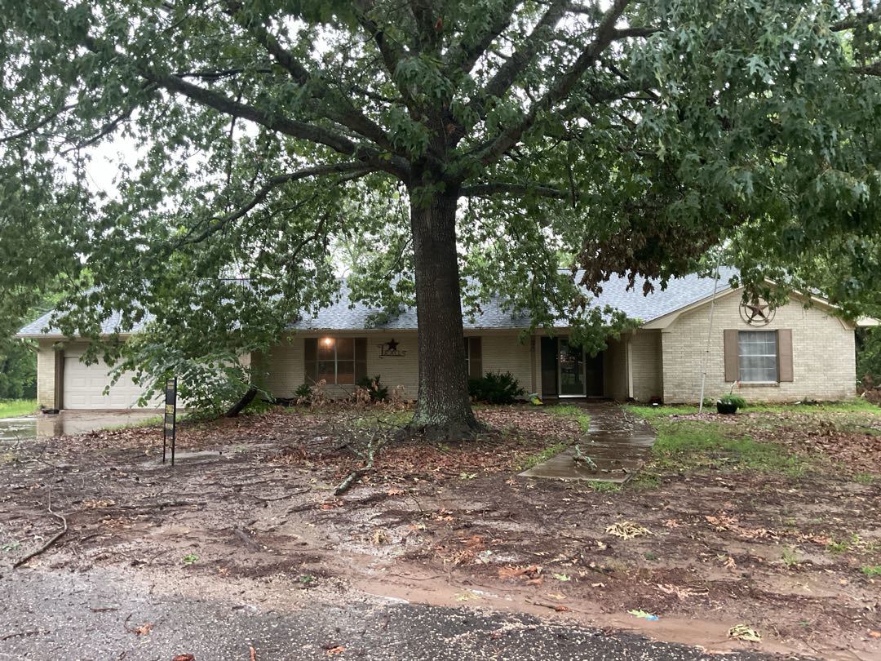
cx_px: 440
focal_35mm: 29
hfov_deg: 61.7
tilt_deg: +2.4
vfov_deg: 48.2
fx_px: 738
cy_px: 330
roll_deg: +0.8
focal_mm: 3
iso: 200
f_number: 1.8
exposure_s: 1/40
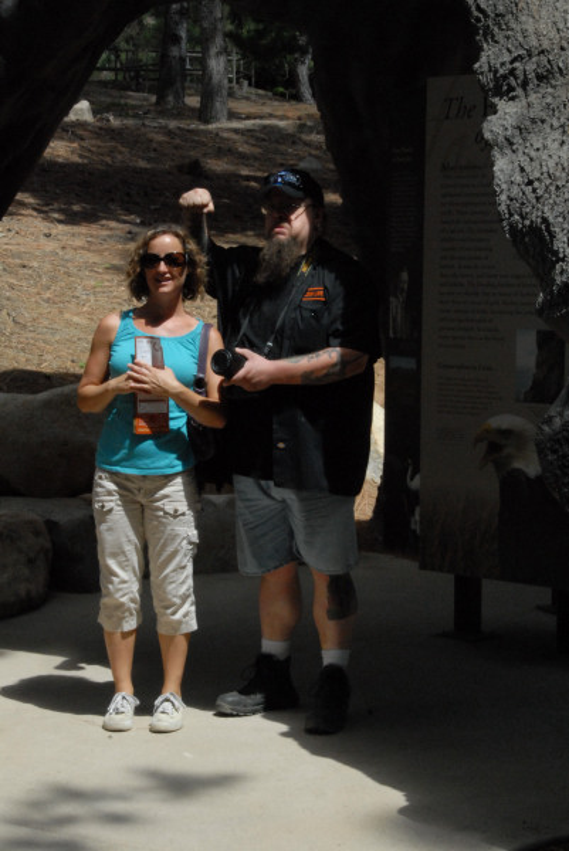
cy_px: 426
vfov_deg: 24.2
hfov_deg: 16.3
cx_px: 284
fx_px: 1988
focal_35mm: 84
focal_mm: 56
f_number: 32
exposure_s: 1/125
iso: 1100
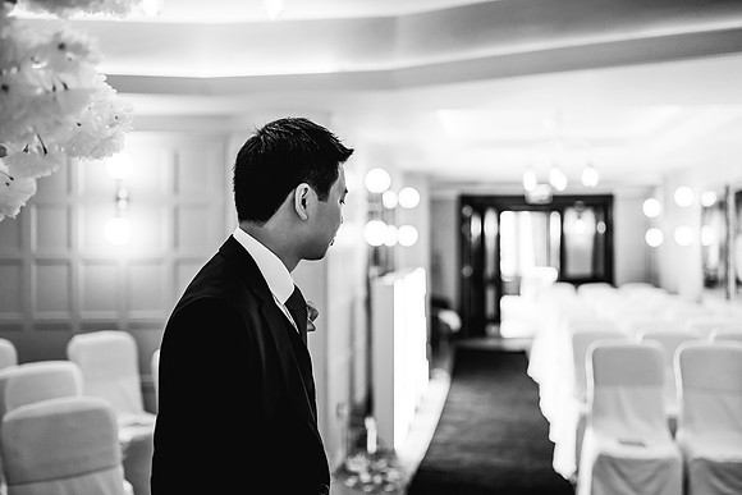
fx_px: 760
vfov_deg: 36.1
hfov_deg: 52.0
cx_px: 371
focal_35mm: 37
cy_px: 248
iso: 640
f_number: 1.6
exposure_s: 1/250
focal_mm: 35
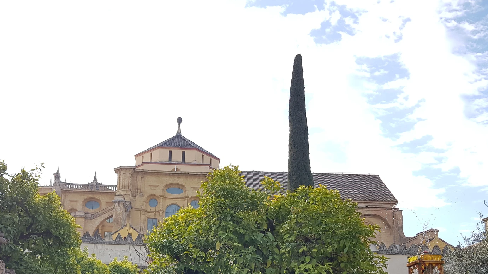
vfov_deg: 27.7
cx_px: 184
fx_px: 530
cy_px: 257
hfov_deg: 48.9
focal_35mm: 41
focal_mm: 4.2
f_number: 1.7
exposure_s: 1/940
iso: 40
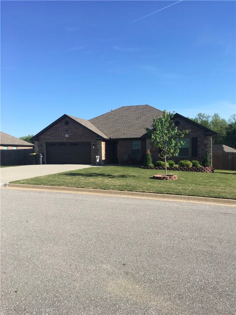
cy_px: 158
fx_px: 264
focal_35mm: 29
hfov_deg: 48.2
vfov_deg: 61.7
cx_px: 118
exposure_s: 1/962
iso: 25
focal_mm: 4.15
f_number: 2.2
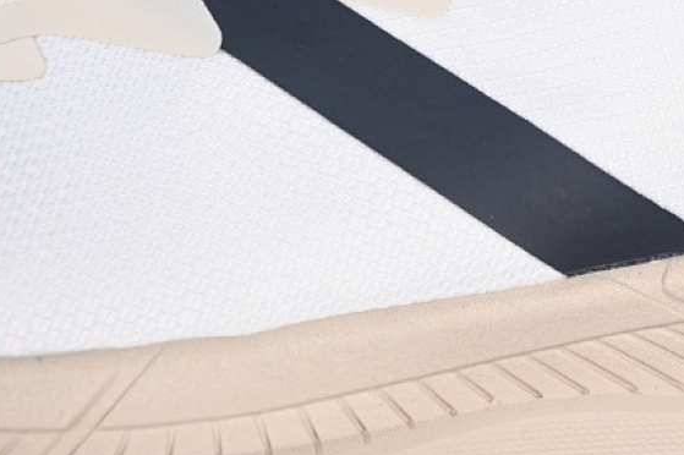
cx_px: 510
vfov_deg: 9.4
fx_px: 2753
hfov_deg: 14.1
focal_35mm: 145
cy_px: 146
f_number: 7.1
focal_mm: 50
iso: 160
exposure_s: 1/80
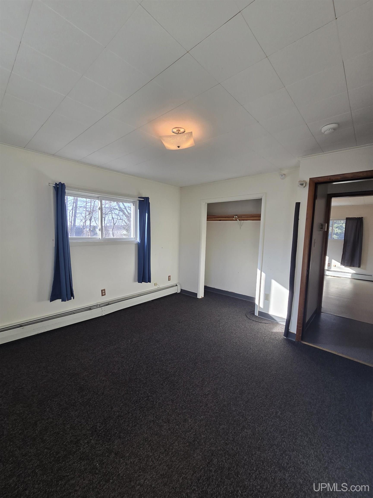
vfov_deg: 106.2
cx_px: 186
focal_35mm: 13
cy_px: 249
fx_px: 187
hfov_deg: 89.9
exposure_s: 1/120
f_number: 2.2
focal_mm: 2.2
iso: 64
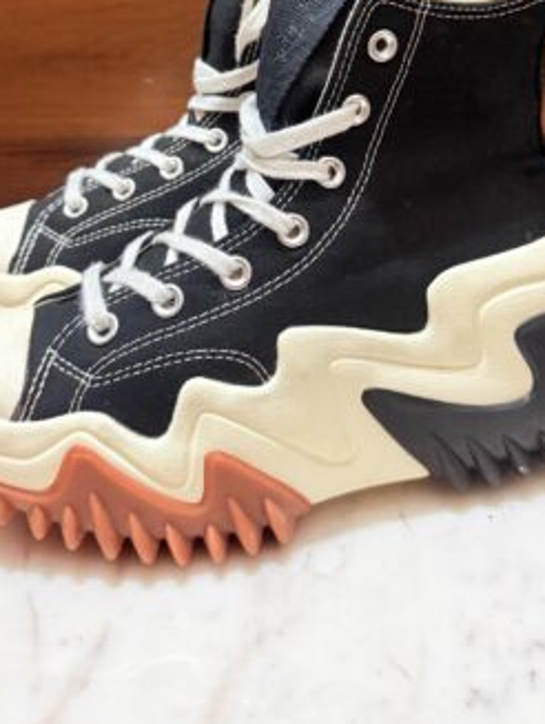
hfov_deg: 34.4
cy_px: 147
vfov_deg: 42.8
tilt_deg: -15.4
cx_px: 290
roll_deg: +2.4
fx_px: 880
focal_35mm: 42
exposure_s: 1/50
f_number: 1.78
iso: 640
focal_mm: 6.76
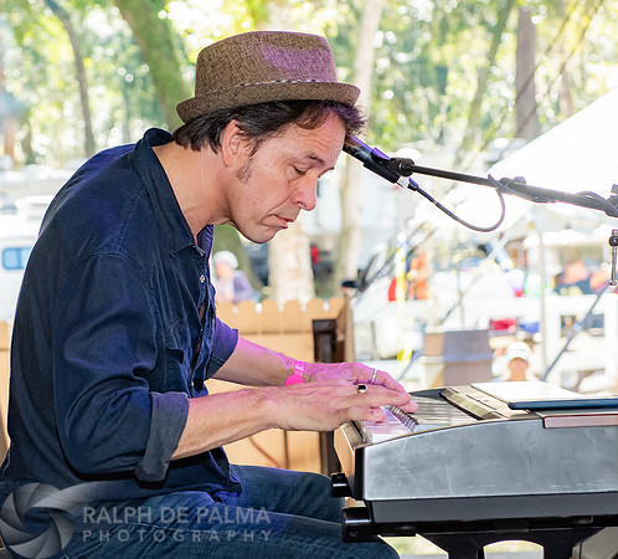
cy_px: 209
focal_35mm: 153
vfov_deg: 10.8
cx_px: 169
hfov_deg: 11.9
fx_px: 2954
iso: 800
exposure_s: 1/160
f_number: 5.6
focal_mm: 70
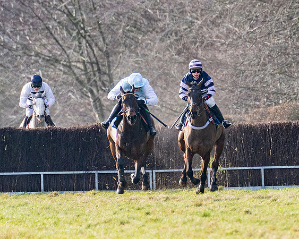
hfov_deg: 2.0
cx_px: 241
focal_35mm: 979
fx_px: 8657
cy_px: 54
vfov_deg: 1.6
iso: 400
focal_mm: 280
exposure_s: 1/2000
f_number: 4
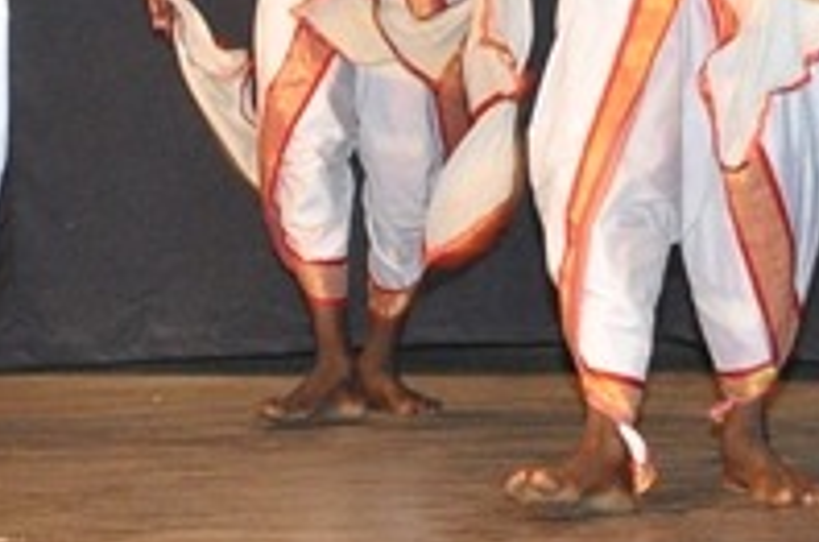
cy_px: -124
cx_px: -397
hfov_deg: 8.3
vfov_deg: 5.6
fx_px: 5515
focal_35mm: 243
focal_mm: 32
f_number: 6.3
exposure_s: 1/60
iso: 1600
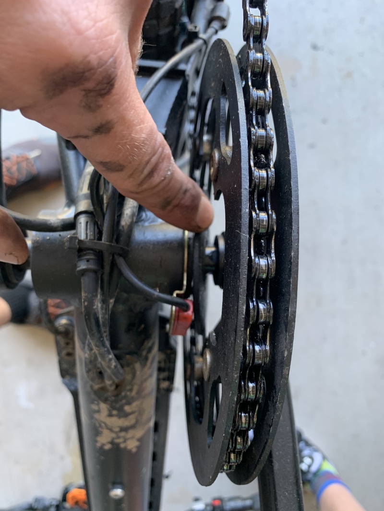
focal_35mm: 26
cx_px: 192
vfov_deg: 67.3
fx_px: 384
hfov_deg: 53.1
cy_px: 256
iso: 100
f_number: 1.8
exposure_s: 1/91
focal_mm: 4.25
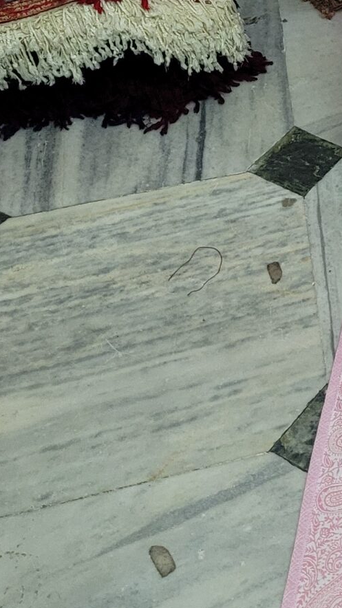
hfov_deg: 13.2
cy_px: 11
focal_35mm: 82
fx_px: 1322
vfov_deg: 24.8
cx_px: 636
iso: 640
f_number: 1.8
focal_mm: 5.4
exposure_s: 1/50
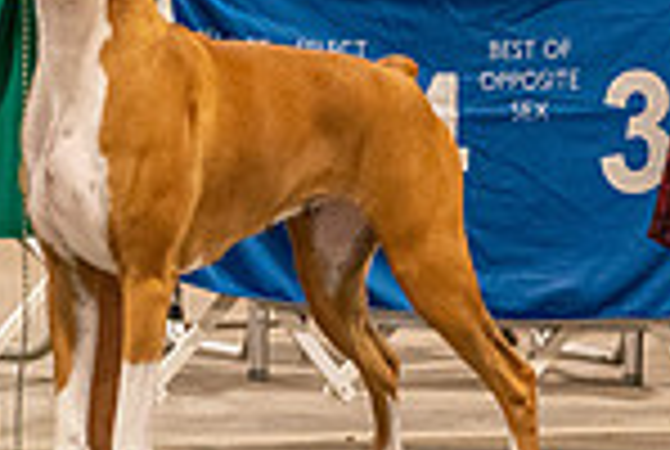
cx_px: 967
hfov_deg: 3.3
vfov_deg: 2.2
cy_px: -160
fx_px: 11655
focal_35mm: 625
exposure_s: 1/250
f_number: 3.5
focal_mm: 161
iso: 6400
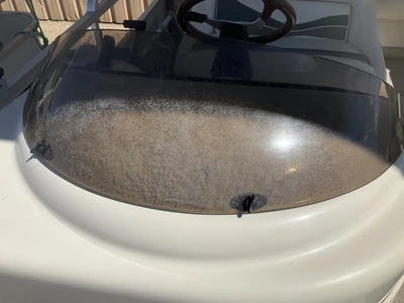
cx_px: 202
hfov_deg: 61.7
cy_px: 152
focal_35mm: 29
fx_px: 338
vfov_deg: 48.2
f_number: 1.8
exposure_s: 1/4785
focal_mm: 3
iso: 25
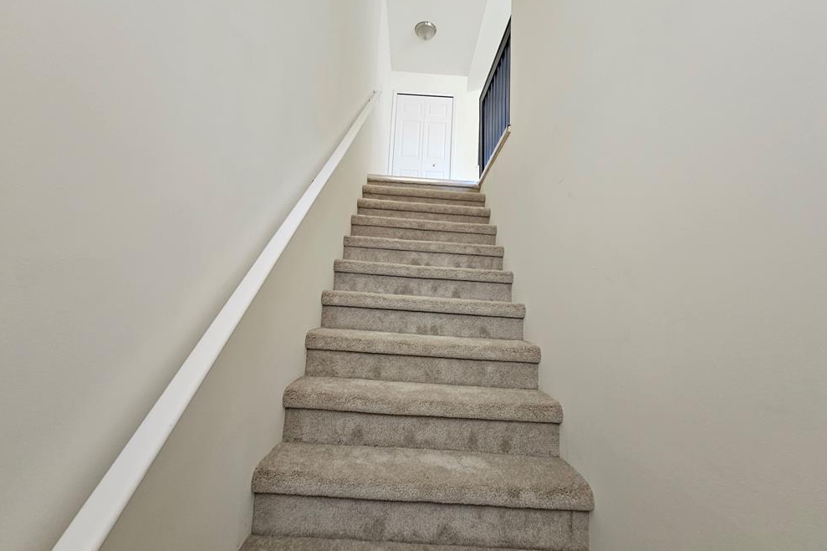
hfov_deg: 104.3
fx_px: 322
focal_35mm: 14
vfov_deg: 81.1
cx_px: 417
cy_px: 264
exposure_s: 1/60
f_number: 2.2
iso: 200
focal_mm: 2.2
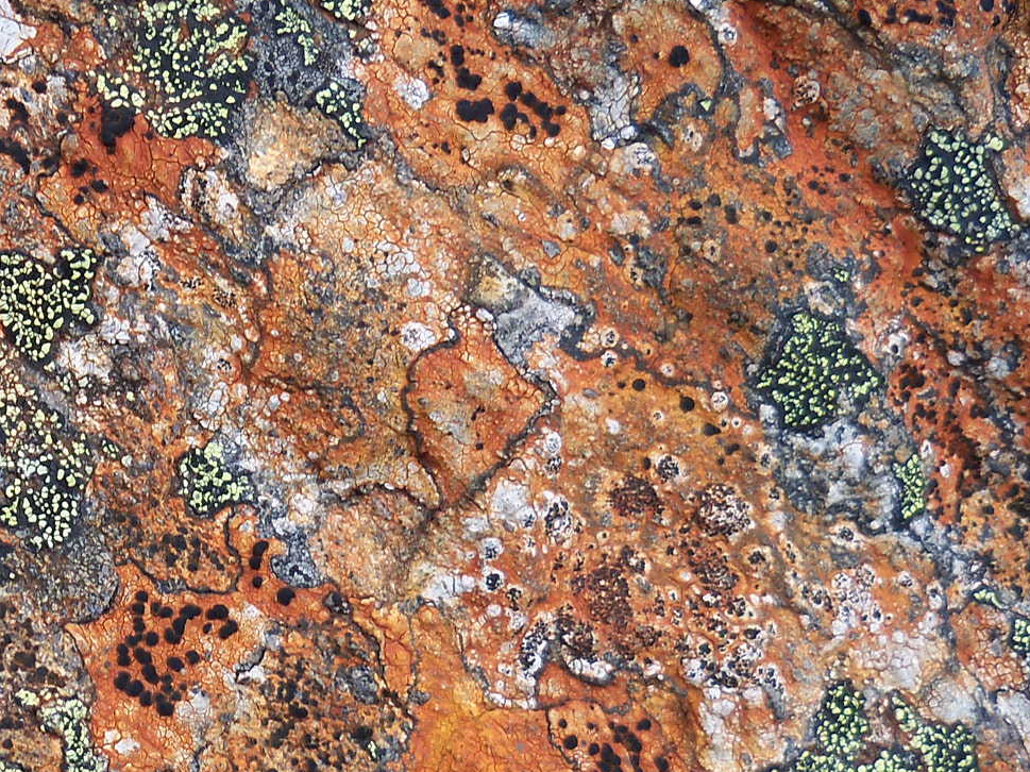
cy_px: 384
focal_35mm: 74
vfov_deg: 19.9
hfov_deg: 25.3
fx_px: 2201
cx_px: 50
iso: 64
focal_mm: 6.2
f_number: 3.5
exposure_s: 1/80
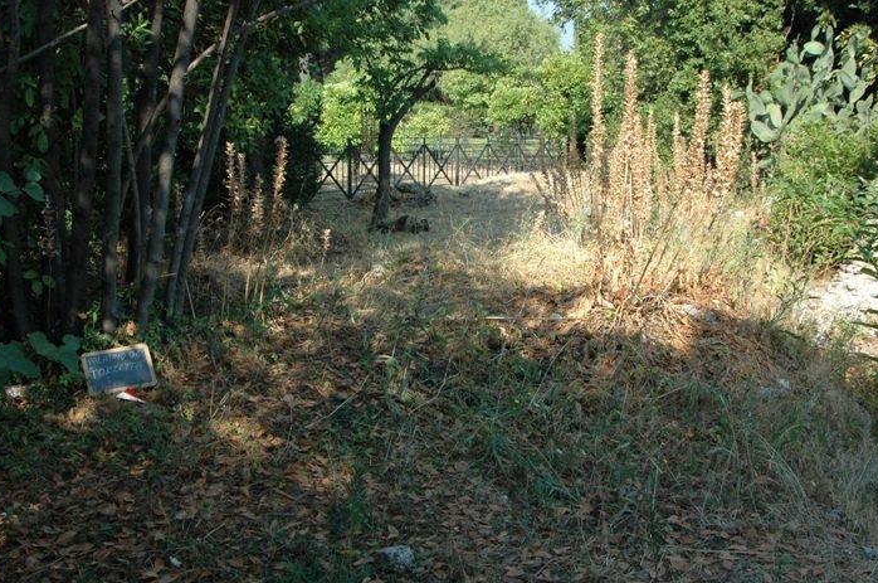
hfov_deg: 52.0
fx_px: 901
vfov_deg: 35.8
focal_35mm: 37
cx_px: 436
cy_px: 298
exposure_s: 1/200
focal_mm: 24
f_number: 7.1
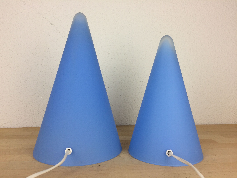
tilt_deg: -0.1
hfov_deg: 61.7
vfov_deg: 48.2
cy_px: 89
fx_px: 199
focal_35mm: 29
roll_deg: -0.4
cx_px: 118
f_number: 2.2
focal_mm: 4.15
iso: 40
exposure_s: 1/100
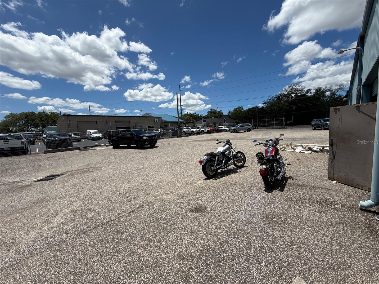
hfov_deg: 102.1
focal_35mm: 14
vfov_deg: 85.7
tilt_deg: -5.9
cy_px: 142
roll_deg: +1.1
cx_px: 190
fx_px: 153
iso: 20
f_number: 2.2
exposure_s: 1/1464
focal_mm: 2.22
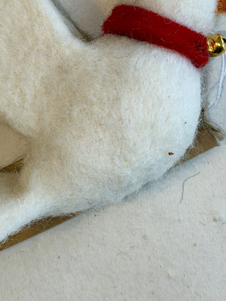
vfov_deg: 20.5
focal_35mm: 95
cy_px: 85
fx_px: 827
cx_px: 86
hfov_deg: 15.5
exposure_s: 1/120
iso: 100
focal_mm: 6.76
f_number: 1.78
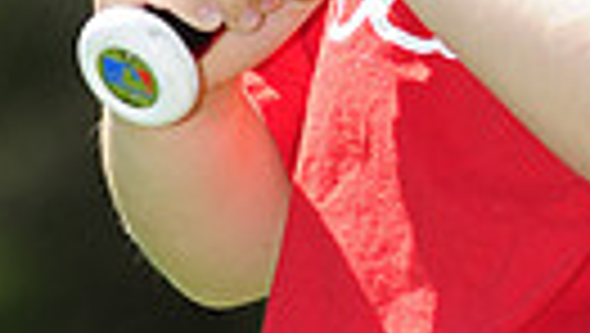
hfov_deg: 2.6
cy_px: -212
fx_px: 13076
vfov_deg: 1.5
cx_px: 588
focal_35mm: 835
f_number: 4.5
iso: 200
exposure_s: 1/1000
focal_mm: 120
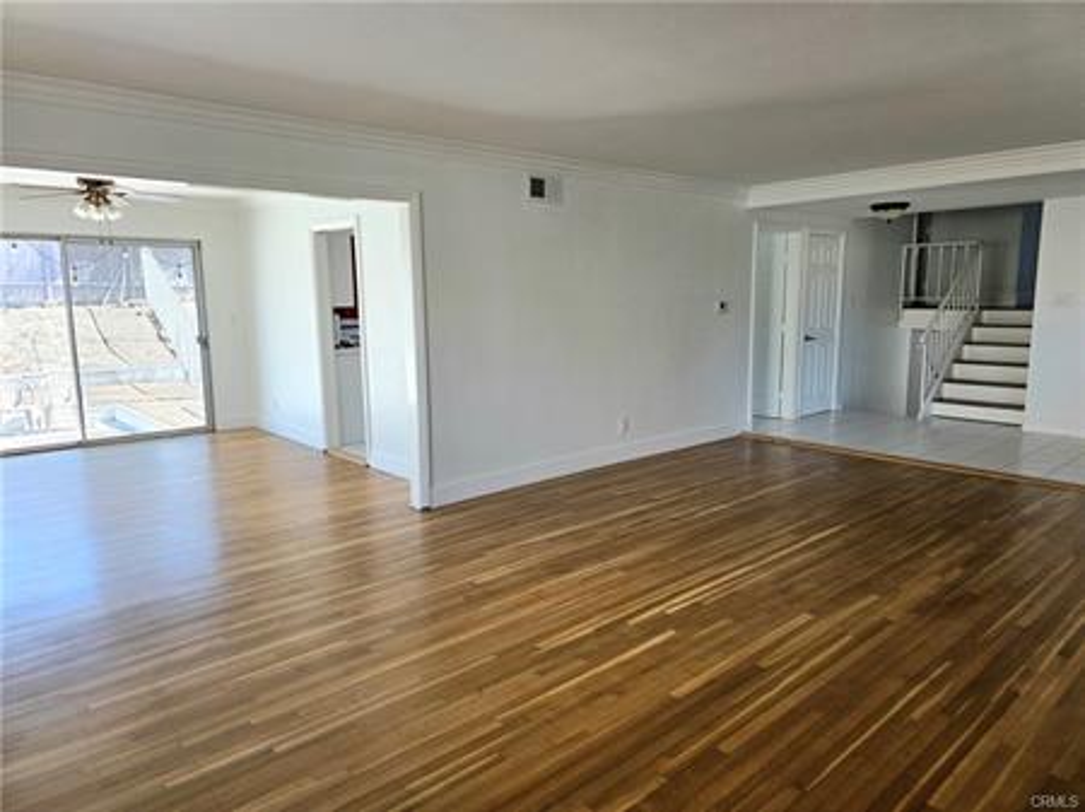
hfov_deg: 74.0
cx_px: 542
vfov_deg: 58.8
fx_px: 721
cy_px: 406
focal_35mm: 23
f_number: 1.7
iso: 40
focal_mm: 6.3
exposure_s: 1/182
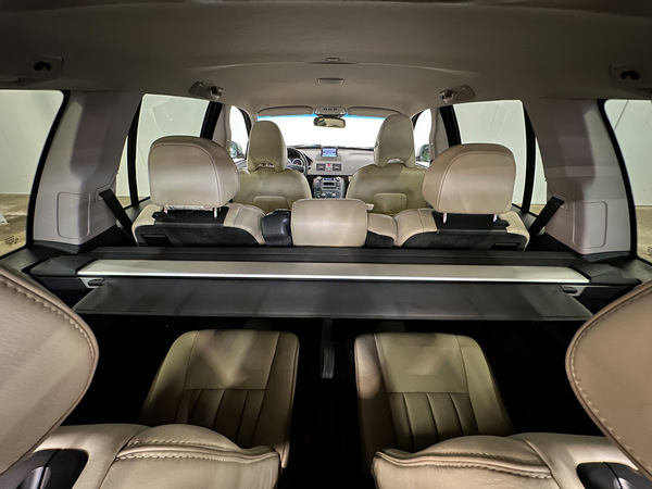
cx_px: 326
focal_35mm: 14
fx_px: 264
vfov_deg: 85.7
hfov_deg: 102.1
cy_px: 244
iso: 1250
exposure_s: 1/11
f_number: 2.2
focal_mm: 2.22
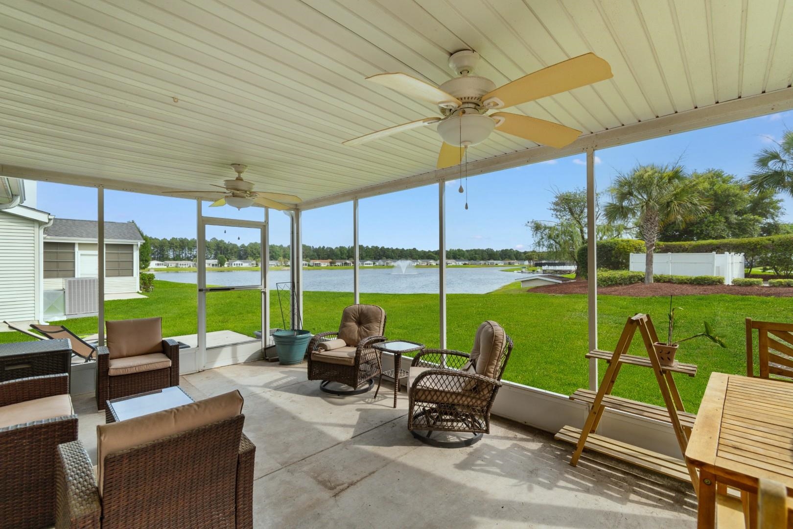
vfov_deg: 77.3
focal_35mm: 15
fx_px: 330
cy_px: 264
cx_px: 396
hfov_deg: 100.4
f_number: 5.6
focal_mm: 10
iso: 100
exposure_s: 1/125
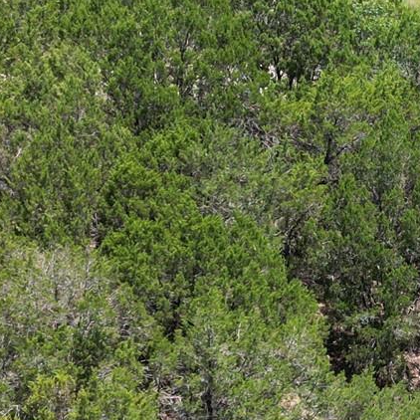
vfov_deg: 16.7
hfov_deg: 16.4
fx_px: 1414
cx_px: 456
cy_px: 380
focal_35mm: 103
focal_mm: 6.72
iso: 140
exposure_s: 1/800
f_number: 1.7
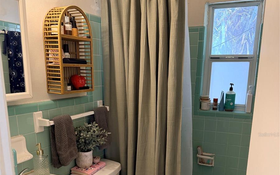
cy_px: 134
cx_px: 140
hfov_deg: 56.7
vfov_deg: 36.3
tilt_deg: -14.7
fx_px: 259
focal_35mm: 34
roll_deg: -0.8
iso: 250
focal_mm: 6.76
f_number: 1.78
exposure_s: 1/120
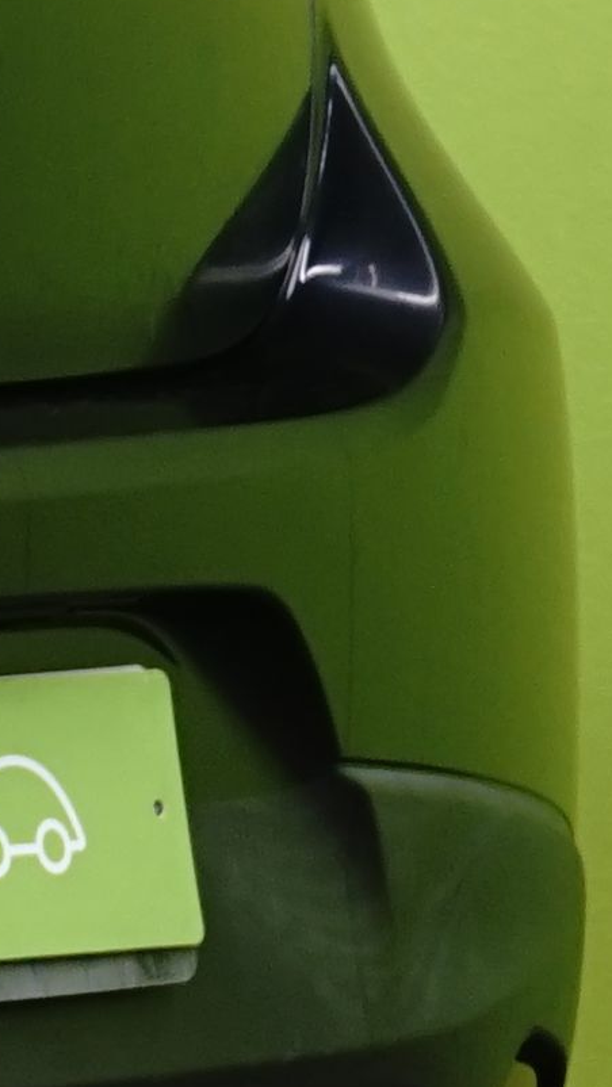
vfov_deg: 3.9
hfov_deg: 2.1
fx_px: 15801
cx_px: -2847
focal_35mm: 548
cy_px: -107
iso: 500
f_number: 8
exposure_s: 1/6
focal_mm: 70
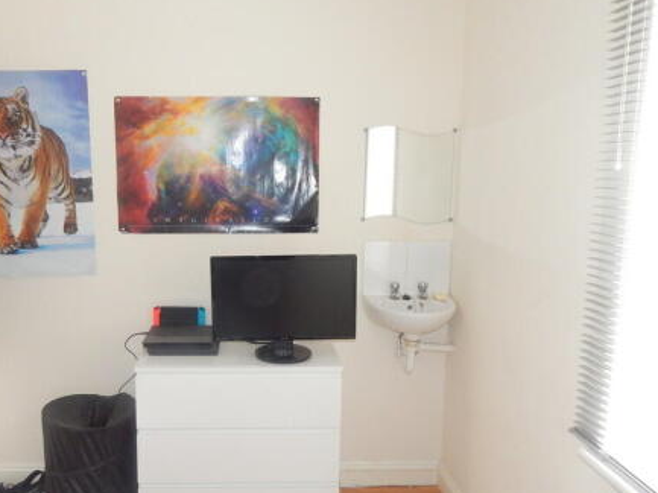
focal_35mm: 31
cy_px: 262
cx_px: 264
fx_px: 589
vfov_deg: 45.4
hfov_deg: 57.9
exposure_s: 1/30
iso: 400
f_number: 3
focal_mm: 4
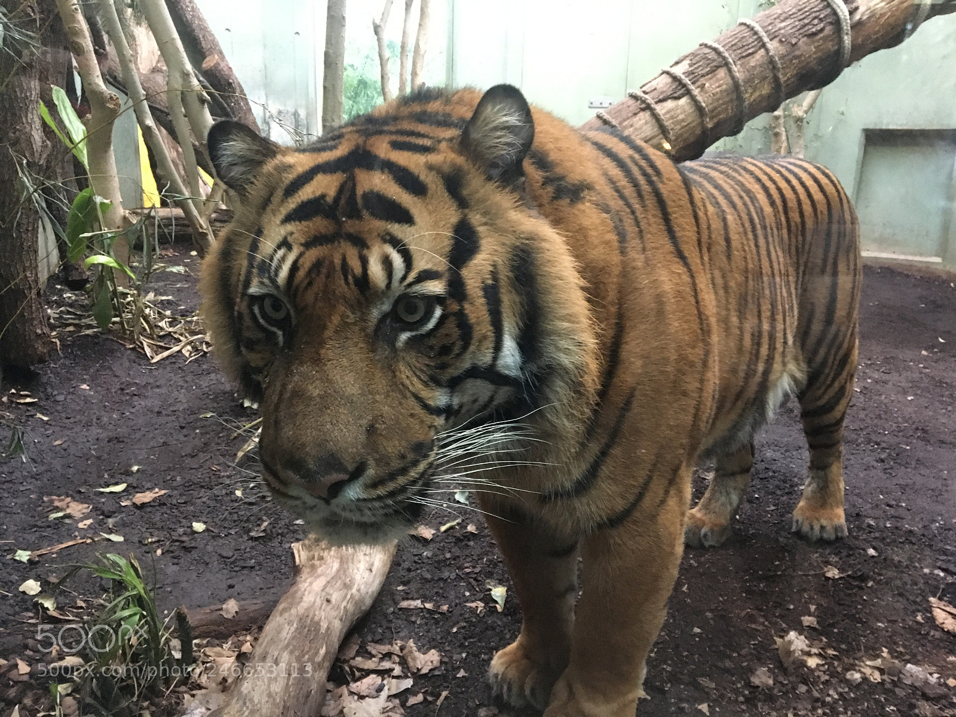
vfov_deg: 48.2
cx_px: 478
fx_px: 801
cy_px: 358
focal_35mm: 29
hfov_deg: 61.7
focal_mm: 4.15
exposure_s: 1/17
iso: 250
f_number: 2.2
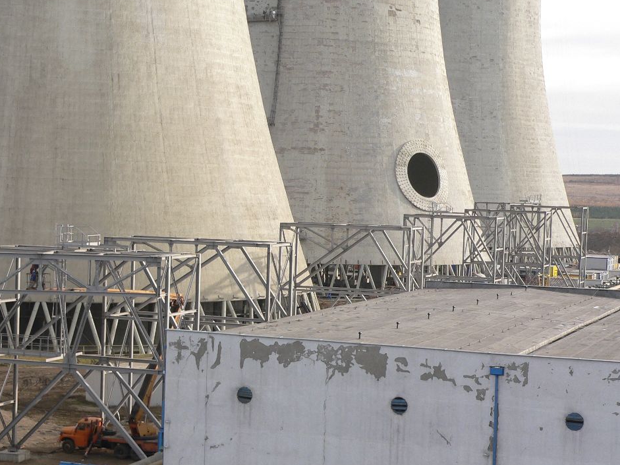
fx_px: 1487
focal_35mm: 83
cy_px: 285
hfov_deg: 23.5
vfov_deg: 17.8
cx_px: 236
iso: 80
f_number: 4
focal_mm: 10.2
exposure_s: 1/320
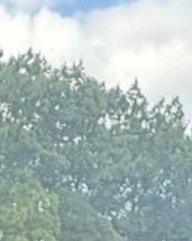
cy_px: 775
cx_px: -63
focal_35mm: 109
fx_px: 775
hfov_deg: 13.6
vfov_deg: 10.4
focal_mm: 2.22
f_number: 2.2
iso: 64
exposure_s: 1/131
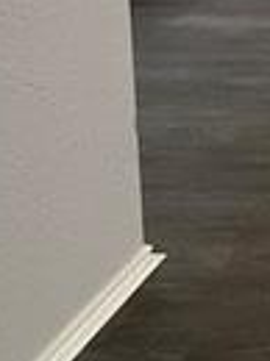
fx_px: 866
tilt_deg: -5.9
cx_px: 724
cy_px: -250
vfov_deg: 19.1
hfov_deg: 12.2
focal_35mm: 83
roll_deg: -1.0
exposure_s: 1/99
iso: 160
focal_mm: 2.22
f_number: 2.2
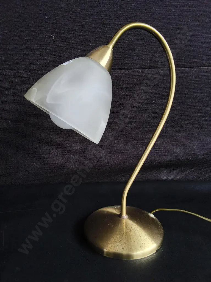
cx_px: 106
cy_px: 141
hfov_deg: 51.4
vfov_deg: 65.3
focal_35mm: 27
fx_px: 219
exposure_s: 1/100
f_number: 2
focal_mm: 2.87
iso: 100
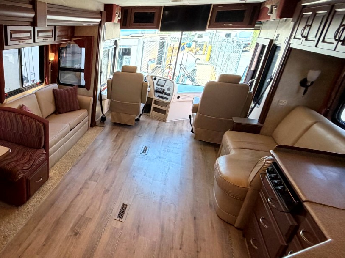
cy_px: 133
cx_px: 55
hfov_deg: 63.5
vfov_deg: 56.8
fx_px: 239
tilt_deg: -22.0
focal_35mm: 24
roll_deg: +2.1
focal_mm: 2.22
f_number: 2.2
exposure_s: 1/121
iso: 250
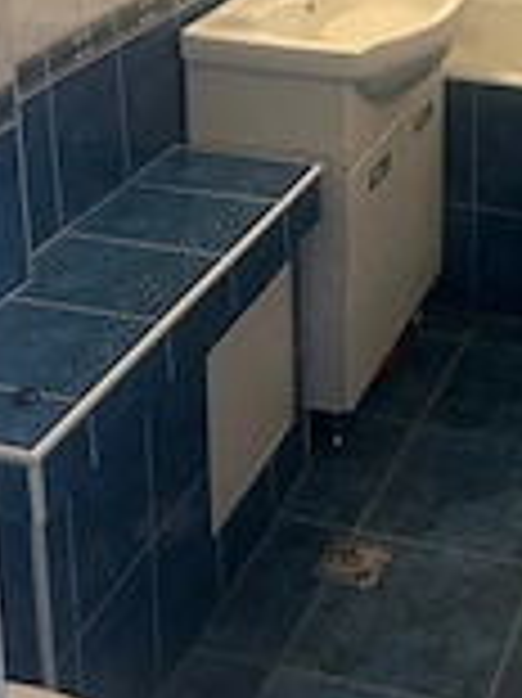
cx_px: 490
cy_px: -50
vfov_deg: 26.9
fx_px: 1349
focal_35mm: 67
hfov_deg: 21.3
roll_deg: +0.1
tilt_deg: -14.7
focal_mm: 5.7
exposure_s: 1/50
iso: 160
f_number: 1.5
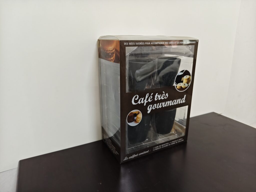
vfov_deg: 58.9
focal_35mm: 23
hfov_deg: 73.9
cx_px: 128
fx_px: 170
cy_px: 96
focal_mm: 5.56
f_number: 1.88
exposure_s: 1/50
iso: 729
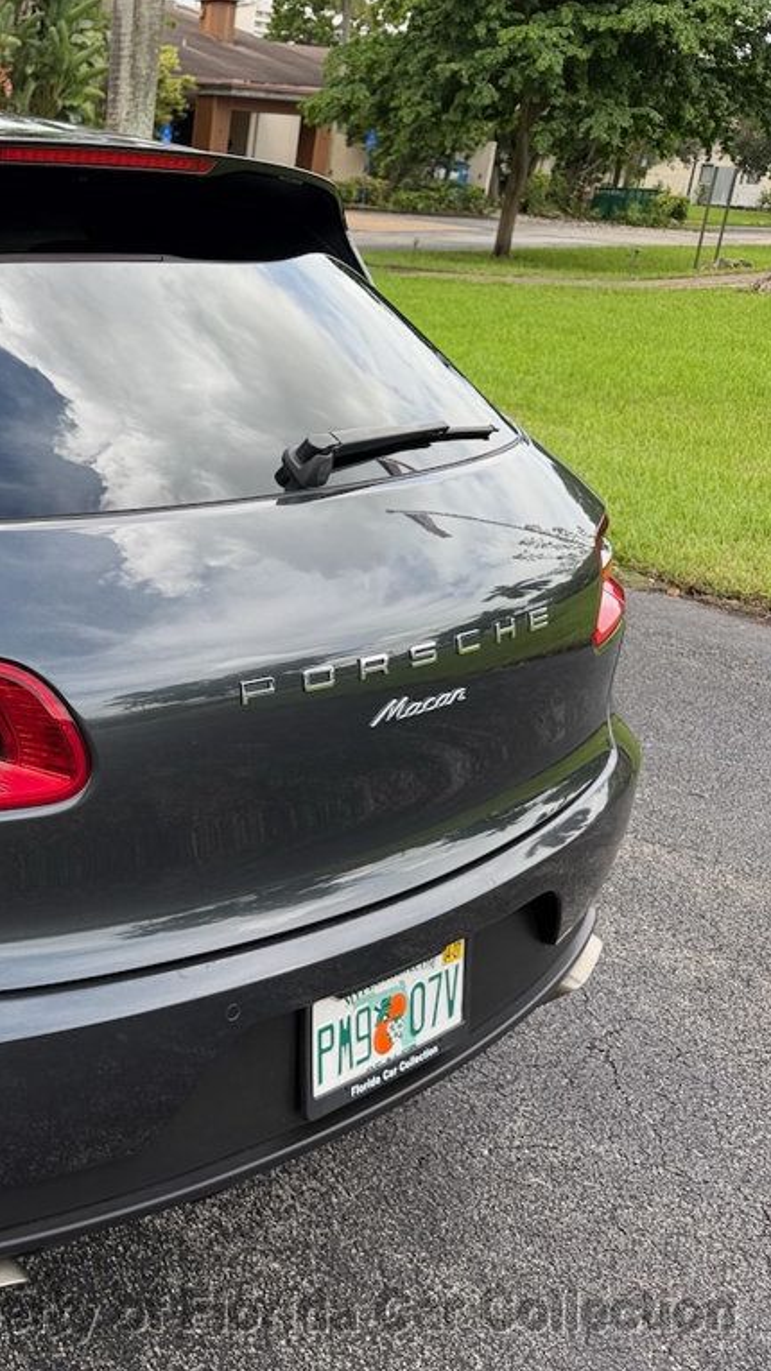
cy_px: 685
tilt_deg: -22.0
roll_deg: -2.1
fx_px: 1273
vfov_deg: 56.6
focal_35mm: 35
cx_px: -88
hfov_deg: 30.1
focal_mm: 6.76
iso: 80
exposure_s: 1/878
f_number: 1.78
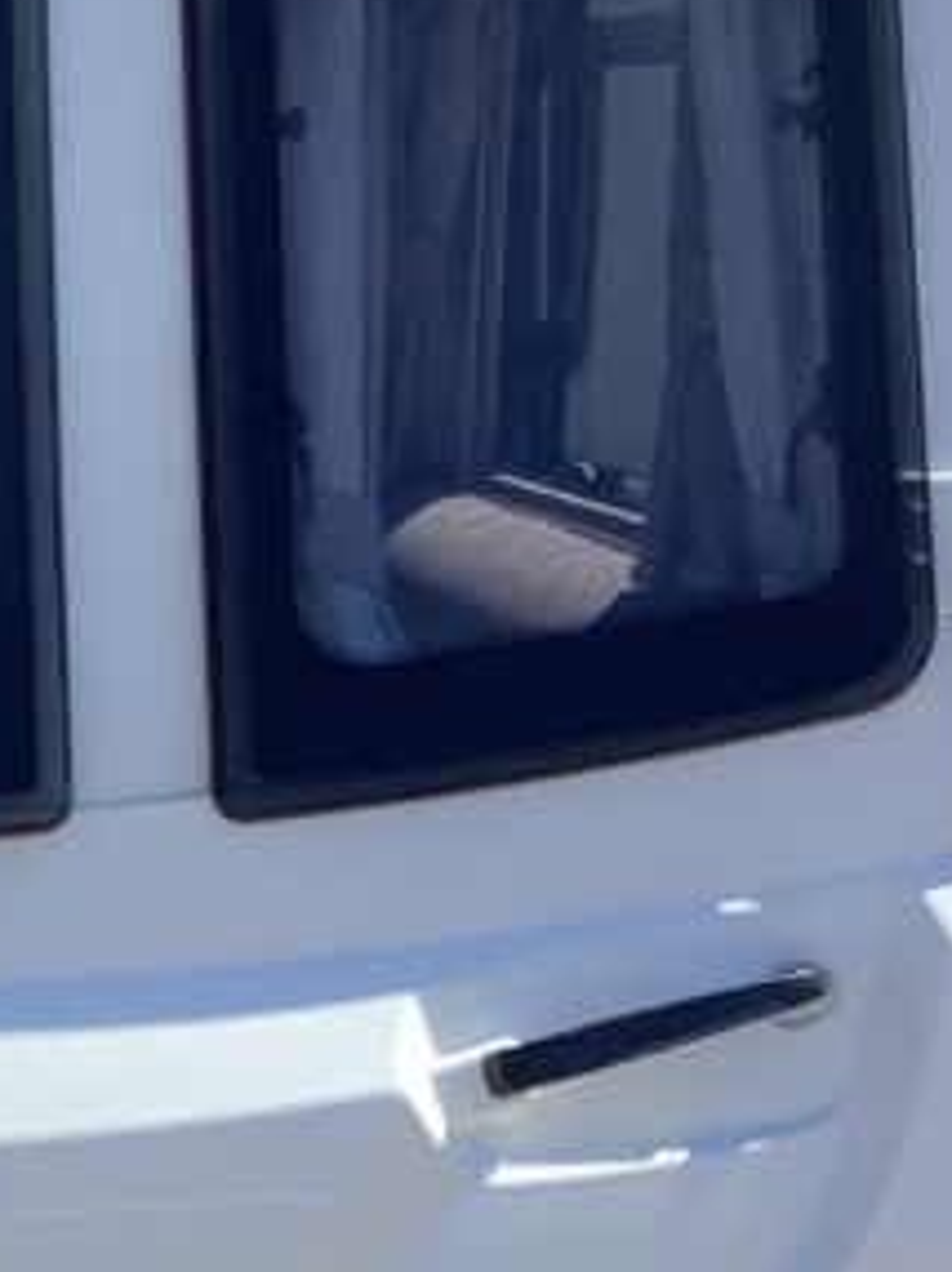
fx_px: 4076
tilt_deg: -13.7
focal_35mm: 111
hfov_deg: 12.6
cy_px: 1067
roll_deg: -0.2
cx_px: -485
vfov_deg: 17.6
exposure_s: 1/1031
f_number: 2.4
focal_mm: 3.3
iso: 25
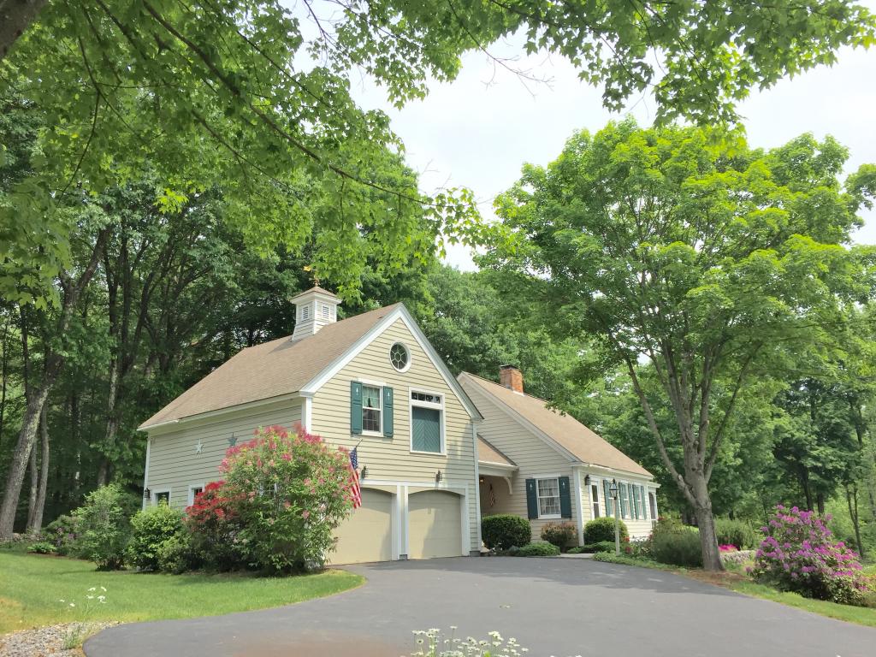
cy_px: 328
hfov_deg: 61.7
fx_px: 734
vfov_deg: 48.2
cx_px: 438
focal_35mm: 29
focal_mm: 4.15
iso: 32
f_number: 2.2
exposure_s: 1/1883
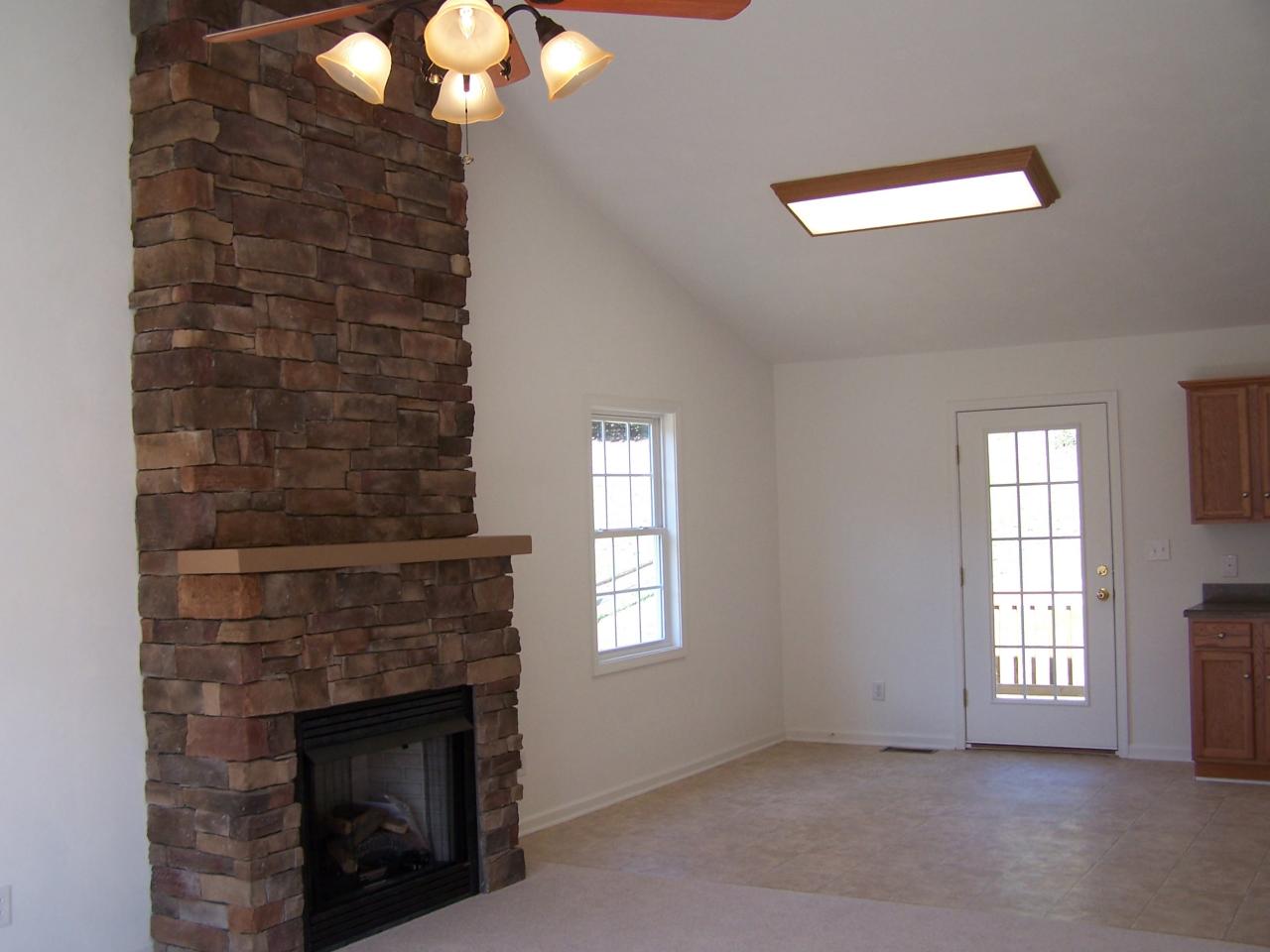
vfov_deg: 37.7
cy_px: 476
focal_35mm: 38
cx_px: 635
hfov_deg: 49.0
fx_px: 1394
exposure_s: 1/100
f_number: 2.8
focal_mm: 6.3
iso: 80
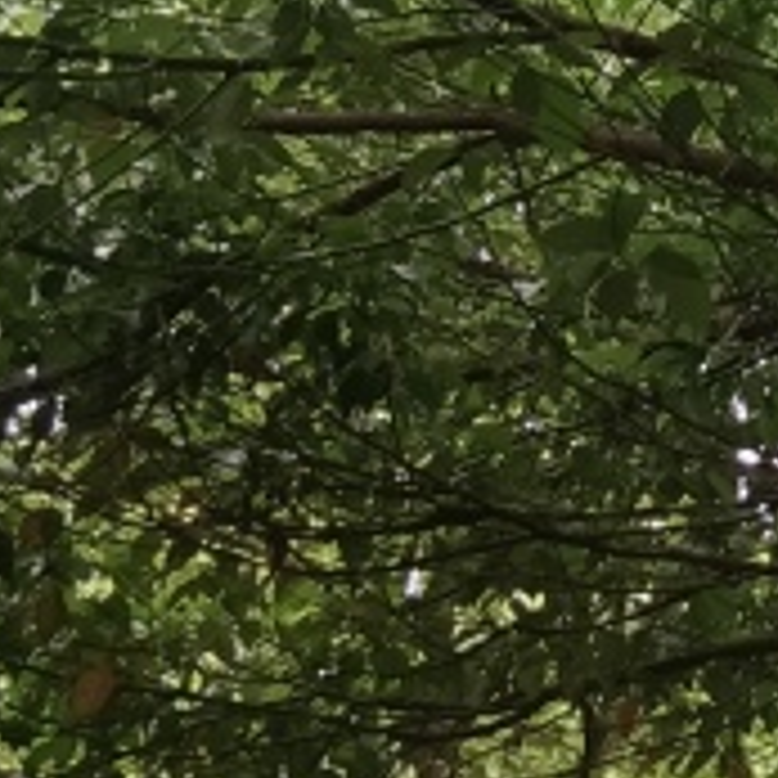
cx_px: 1520
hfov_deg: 11.2
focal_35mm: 142
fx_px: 3611
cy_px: 137
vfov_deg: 12.2
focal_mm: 3.96
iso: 142
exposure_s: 1/100
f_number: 1.8
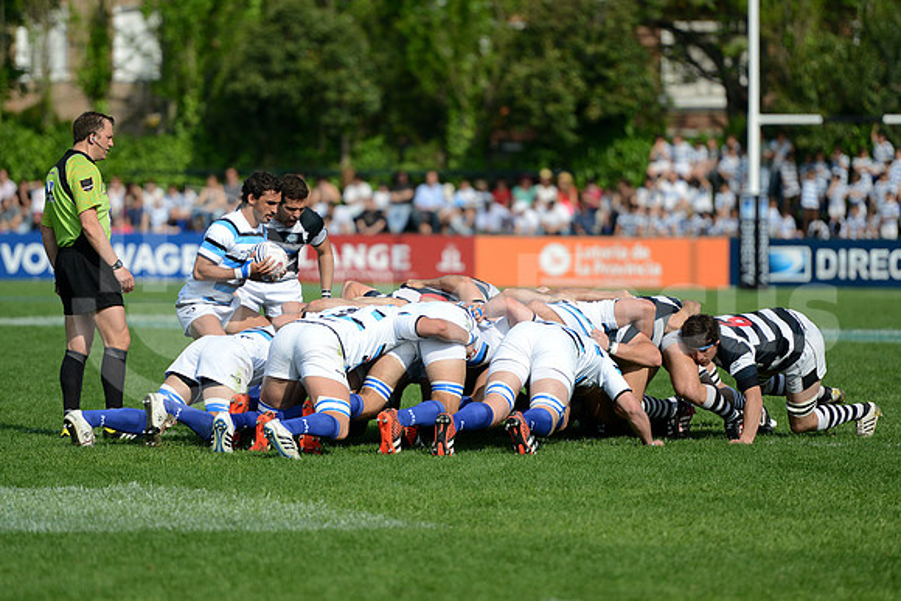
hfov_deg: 10.5
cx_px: 450
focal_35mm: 195
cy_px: 300
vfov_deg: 7.0
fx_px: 4881
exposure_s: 1/2500
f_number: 2.8
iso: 250
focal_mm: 195
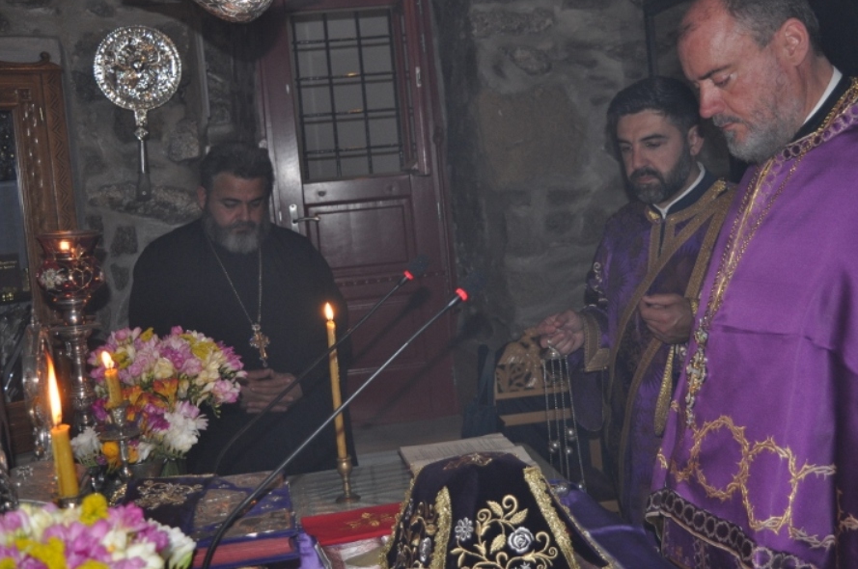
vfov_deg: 29.4
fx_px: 1084
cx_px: 467
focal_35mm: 46
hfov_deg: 43.1
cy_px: 250
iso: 800
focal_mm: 27
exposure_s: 1/60
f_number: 4
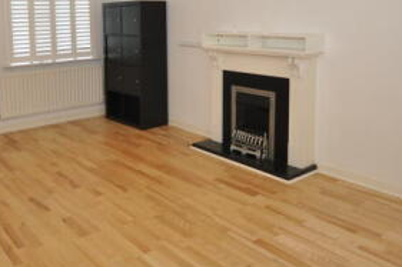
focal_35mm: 35
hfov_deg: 54.0
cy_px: 47
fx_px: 391
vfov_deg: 36.3
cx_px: 159
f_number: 4
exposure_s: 1/60
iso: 800
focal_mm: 10
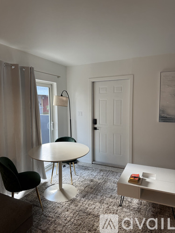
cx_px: 88
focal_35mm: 24
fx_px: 162
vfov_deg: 71.6
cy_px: 116
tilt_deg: -4.3
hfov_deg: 56.8
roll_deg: -0.5
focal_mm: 6.76
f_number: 1.78
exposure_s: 1/120
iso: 125
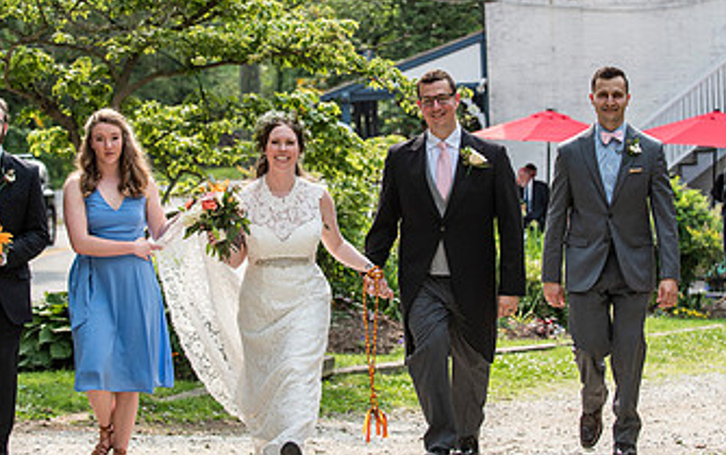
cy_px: 95
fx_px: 2454
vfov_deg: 10.5
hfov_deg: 16.8
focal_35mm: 124
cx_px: 365
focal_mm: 70
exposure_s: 1/1600
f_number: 3.5
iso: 400
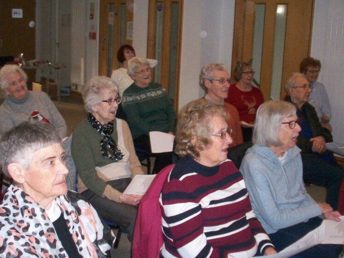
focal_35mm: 51
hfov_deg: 37.5
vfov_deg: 28.5
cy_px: 137
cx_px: 158
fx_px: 507
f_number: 2.8
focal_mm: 6.2
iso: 160
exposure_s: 1/64
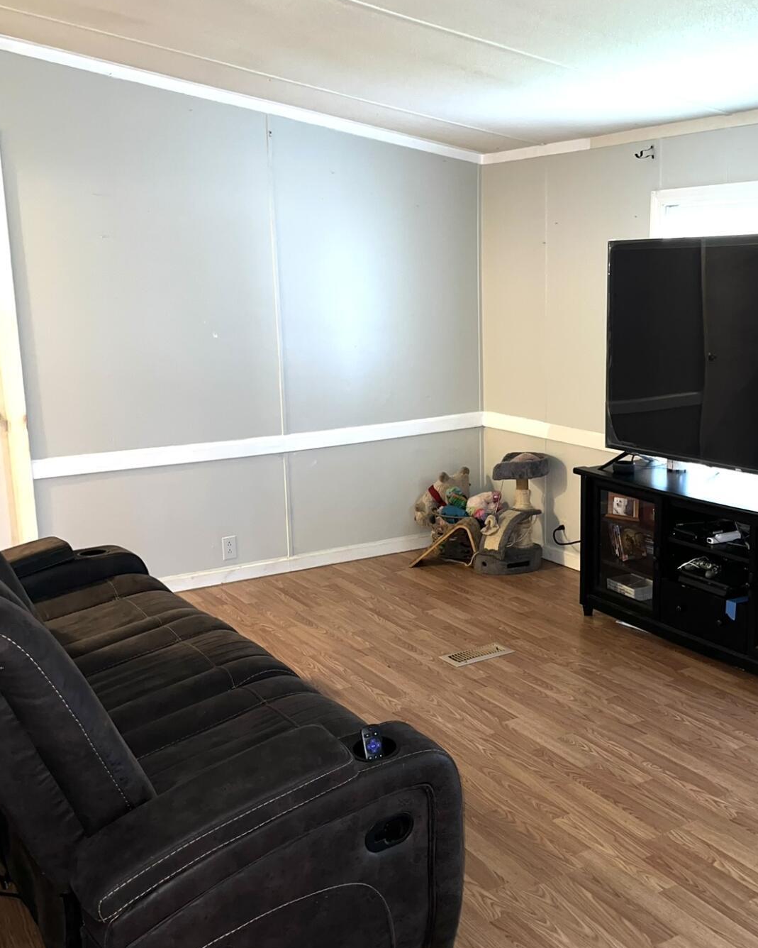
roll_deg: +0.7
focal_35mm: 38
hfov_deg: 38.8
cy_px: 509
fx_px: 1065
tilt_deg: -11.8
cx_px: 498
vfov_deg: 47.9
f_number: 1.5
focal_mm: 5.7
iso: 100
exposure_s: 1/9
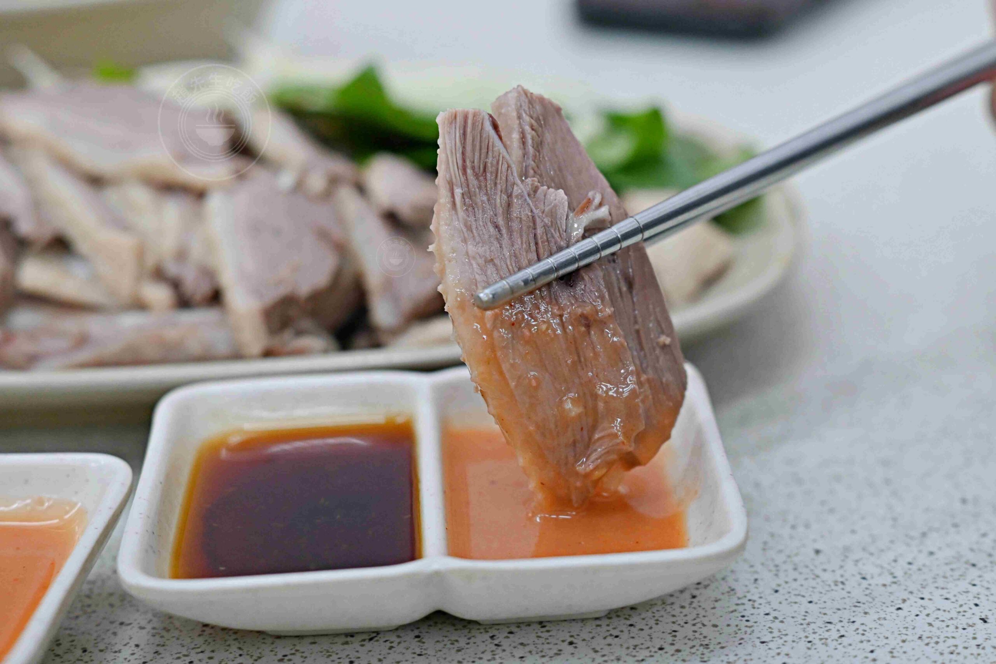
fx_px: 2075
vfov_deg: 18.2
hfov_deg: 27.0
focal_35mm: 75
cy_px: 332
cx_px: 498
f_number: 3.2
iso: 800
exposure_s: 1/200
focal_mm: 50
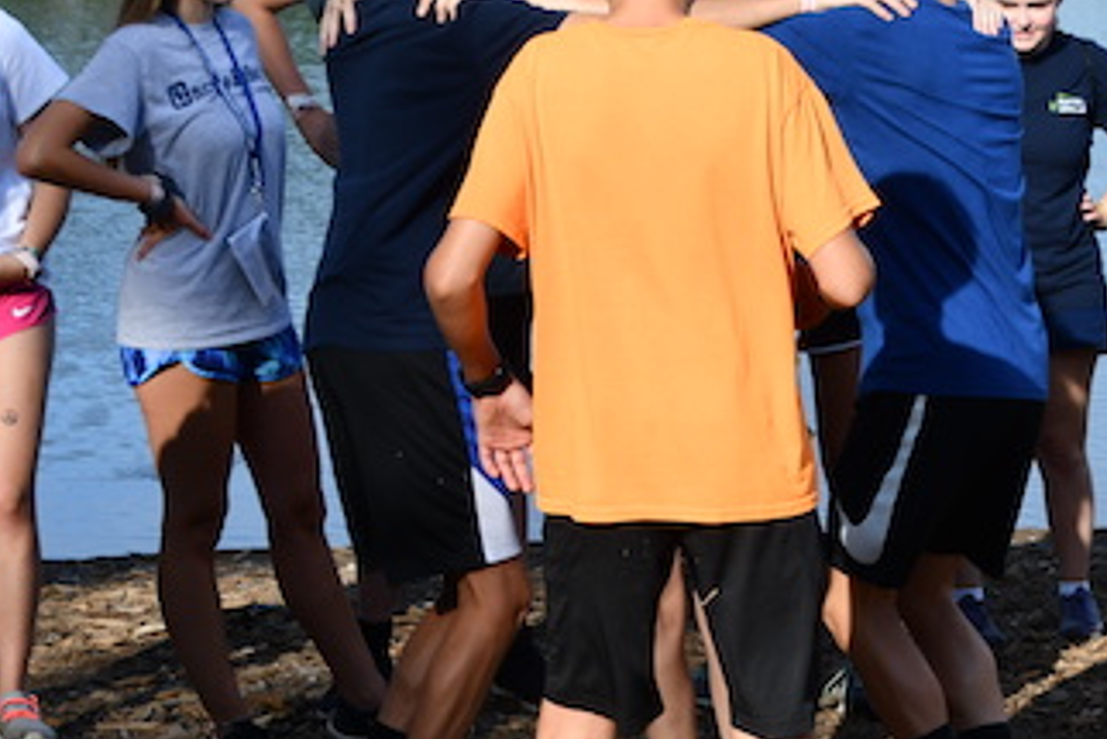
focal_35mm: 109
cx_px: 849
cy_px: 481
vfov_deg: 12.6
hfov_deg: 18.6
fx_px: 3353
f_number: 8
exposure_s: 1/250
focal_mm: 26
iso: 110
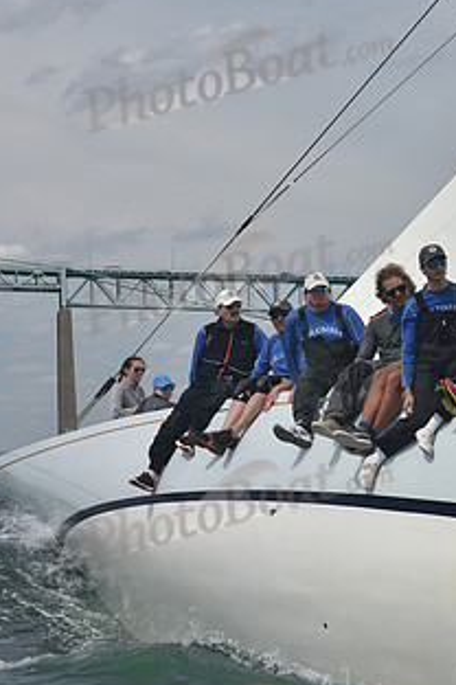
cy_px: 361
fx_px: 2470
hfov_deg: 10.4
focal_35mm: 130
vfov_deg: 15.8
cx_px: 509
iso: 320
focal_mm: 70
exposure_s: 1/800
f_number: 8
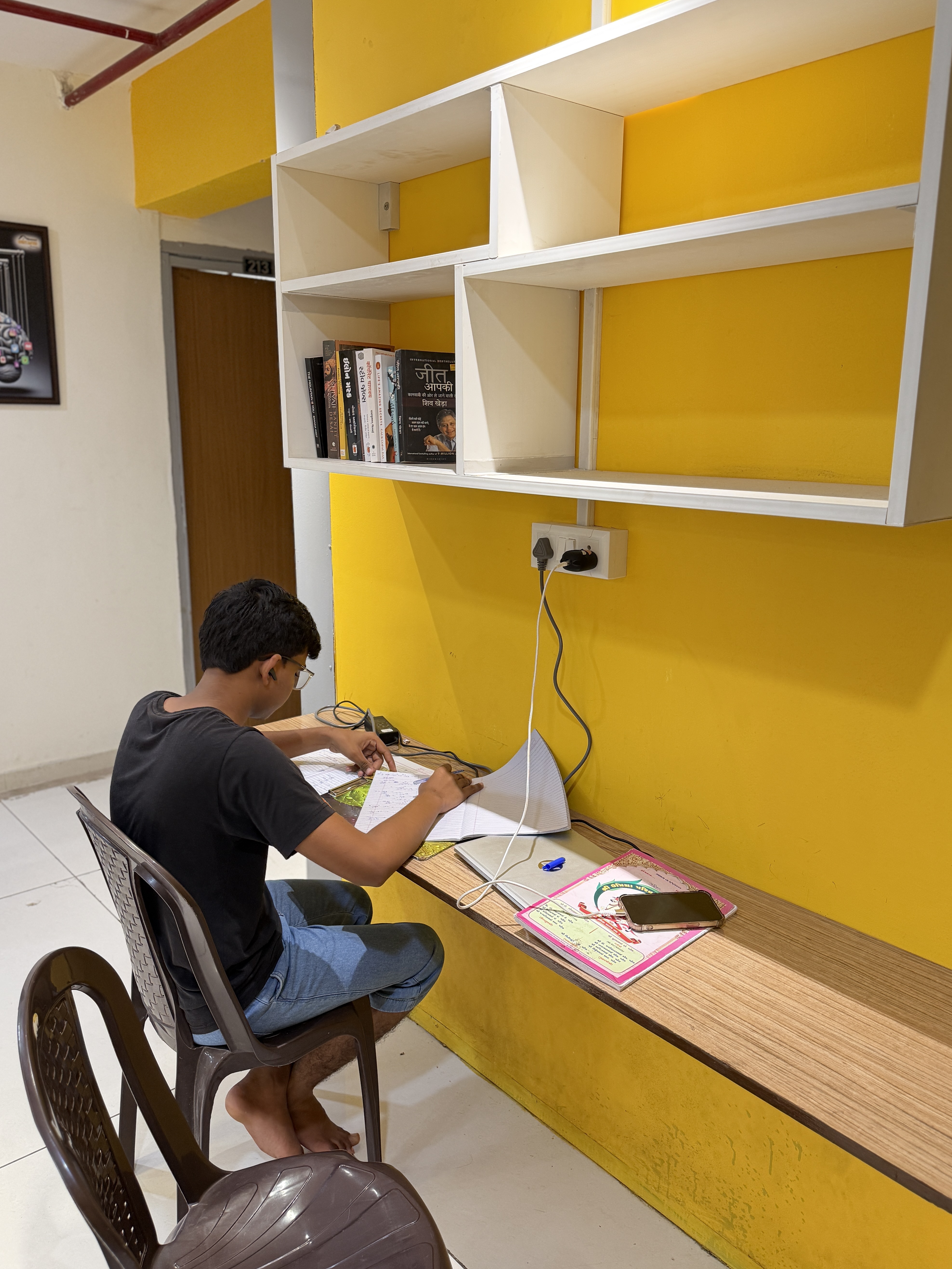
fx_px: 954
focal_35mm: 26
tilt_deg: -13.2
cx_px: 470
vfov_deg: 67.3
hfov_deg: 53.1
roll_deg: -1.2
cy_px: 640
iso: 250
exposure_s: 1/50
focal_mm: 6.76
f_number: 1.78
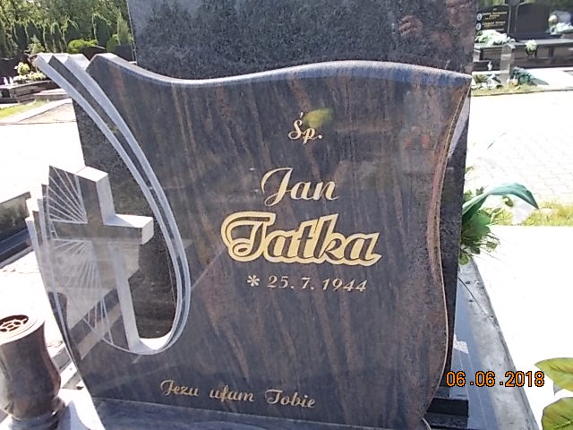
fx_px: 497
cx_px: 286
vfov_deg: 46.8
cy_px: 215
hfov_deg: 60.0
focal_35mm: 30
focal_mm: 5.3
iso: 80
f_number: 3.4
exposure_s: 1/200
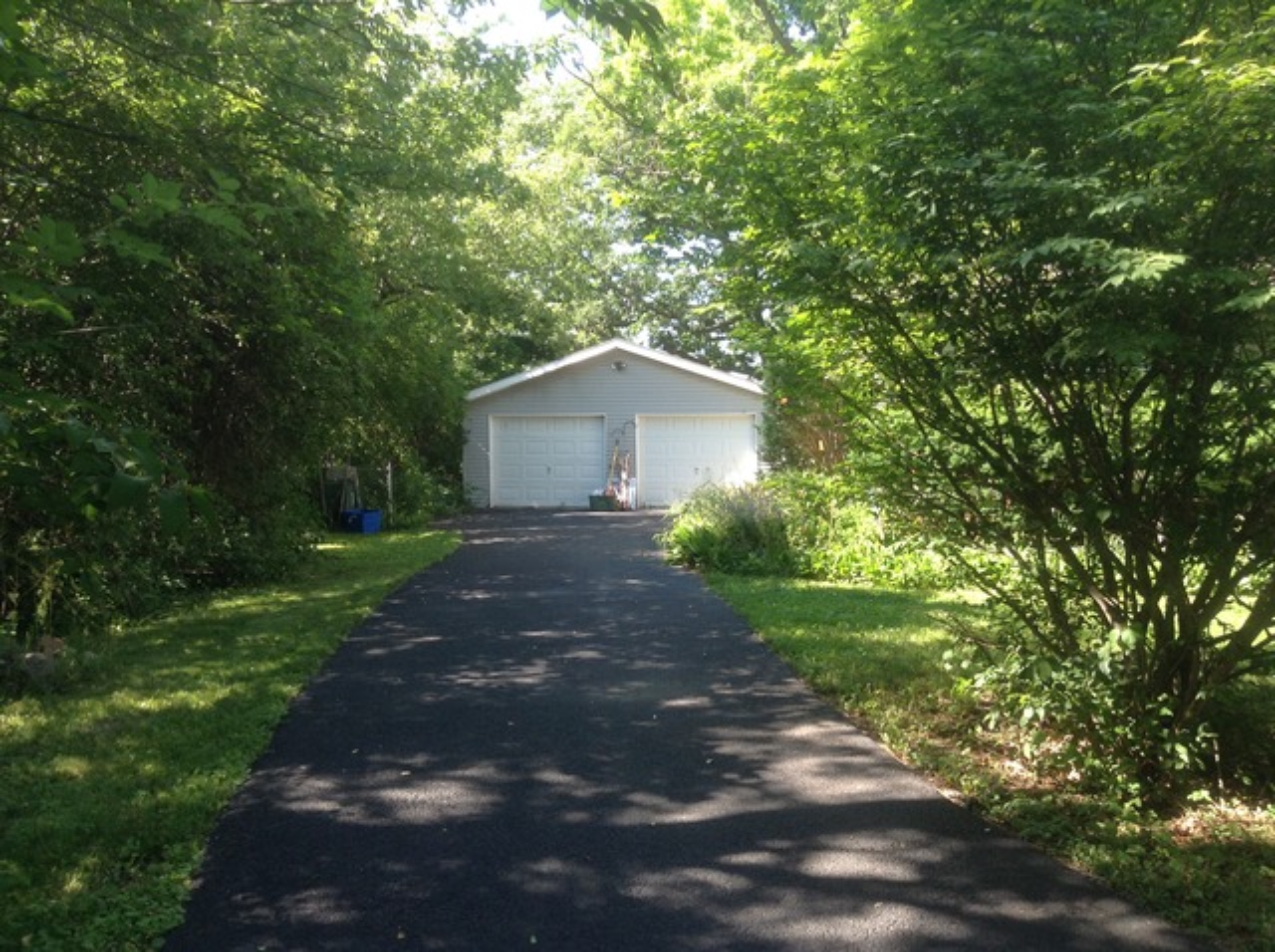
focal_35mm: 33
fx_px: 1214
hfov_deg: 55.4
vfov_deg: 42.8
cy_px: 476
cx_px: 638
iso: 32
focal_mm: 3.3
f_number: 2.4
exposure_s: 1/120
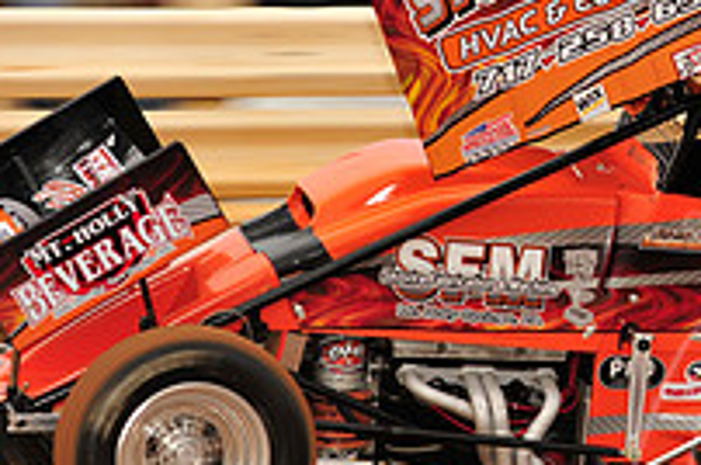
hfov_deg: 4.6
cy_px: 97
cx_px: 732
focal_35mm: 445
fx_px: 8651
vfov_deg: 3.1
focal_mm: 155
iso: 500
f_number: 8
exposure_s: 1/320
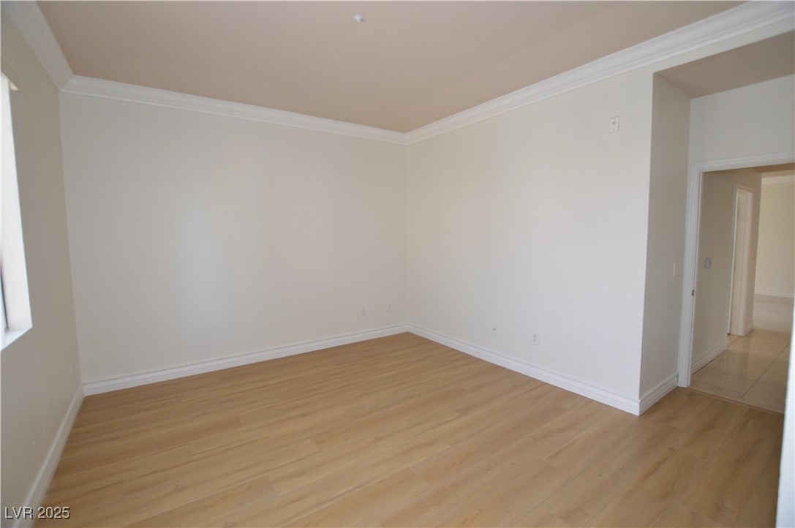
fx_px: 331
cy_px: 264
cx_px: 398
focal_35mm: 15
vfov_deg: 77.2
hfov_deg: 100.5
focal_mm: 10
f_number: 4
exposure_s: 1/60
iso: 400
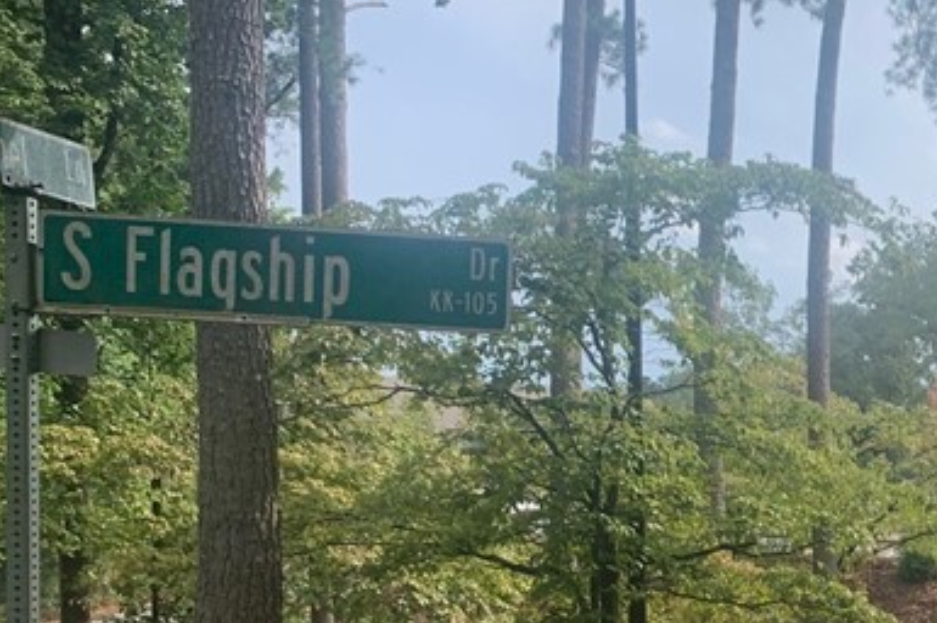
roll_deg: -1.1
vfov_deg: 18.1
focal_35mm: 72
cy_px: 701
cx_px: 1200
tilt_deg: -4.6
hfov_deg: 24.7
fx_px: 1872
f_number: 1.8
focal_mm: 4.25
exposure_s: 1/669
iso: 25
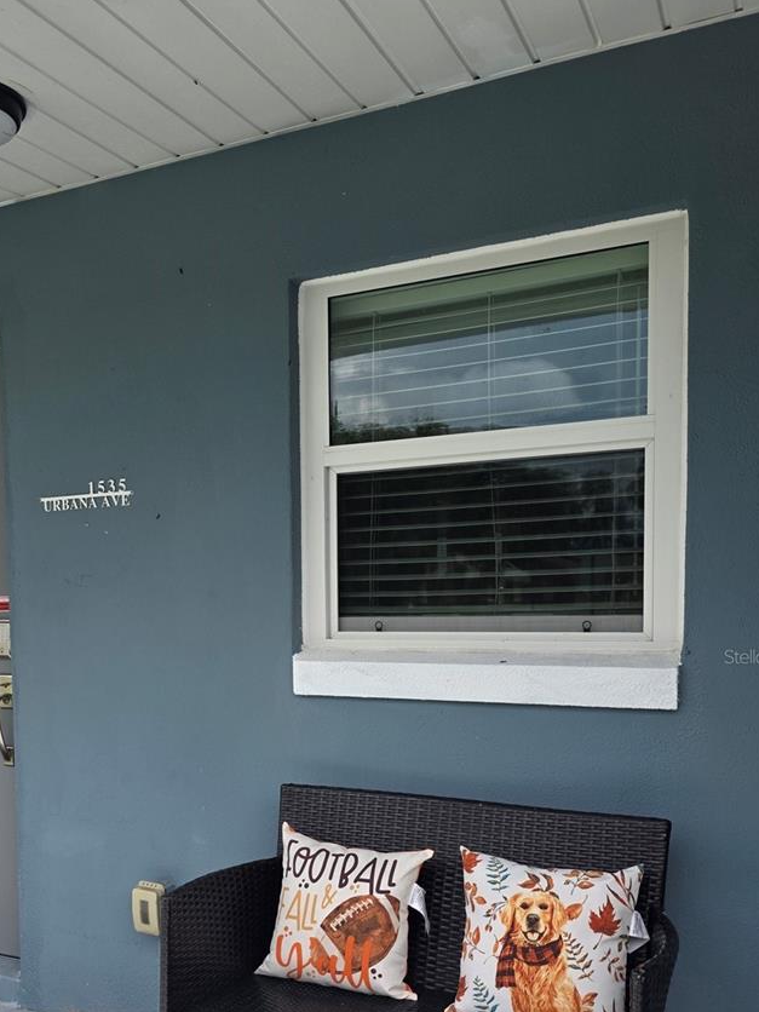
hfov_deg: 42.5
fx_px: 965
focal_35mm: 33
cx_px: 265
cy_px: 656
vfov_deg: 54.5
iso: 80
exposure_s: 1/3637
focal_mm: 6.3
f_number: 1.7
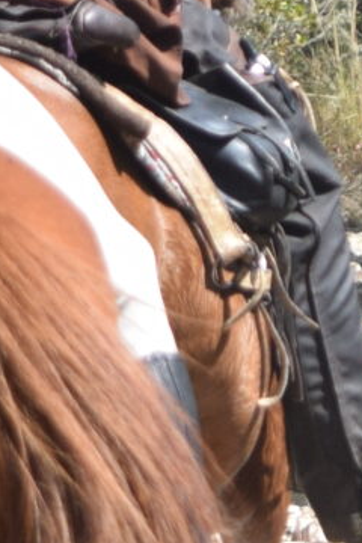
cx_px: 511
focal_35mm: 587
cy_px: -216
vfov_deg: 3.5
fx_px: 8847
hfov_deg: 2.3
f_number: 5.6
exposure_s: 1/1250
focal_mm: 55
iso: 400
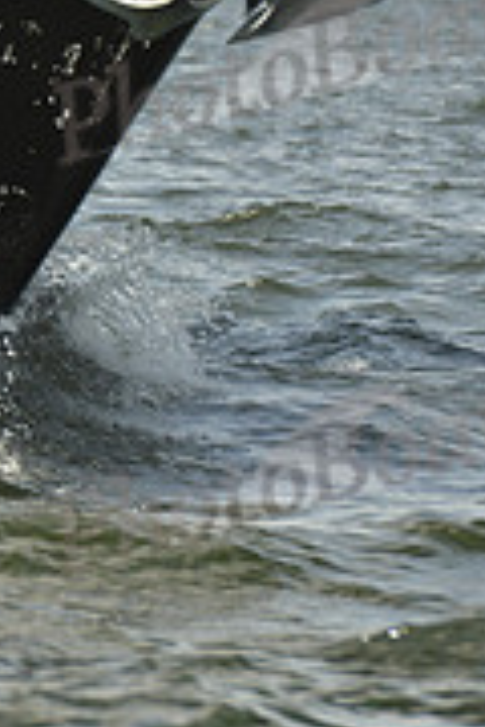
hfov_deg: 2.1
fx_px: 13033
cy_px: -93
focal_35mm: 645
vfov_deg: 3.2
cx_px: -156
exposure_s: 1/1600
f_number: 7.1
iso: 280
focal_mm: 200
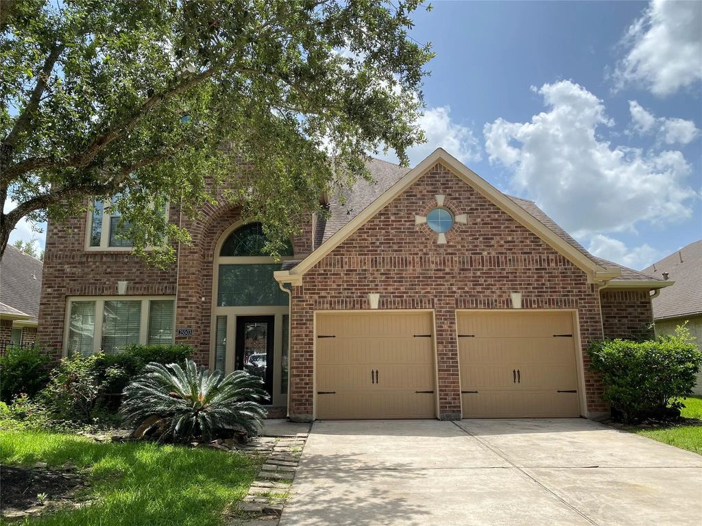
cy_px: 263
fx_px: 527
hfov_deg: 67.3
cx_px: 351
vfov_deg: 53.1
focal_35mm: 26
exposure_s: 1/2183
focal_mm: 4.25
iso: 32
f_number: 1.8
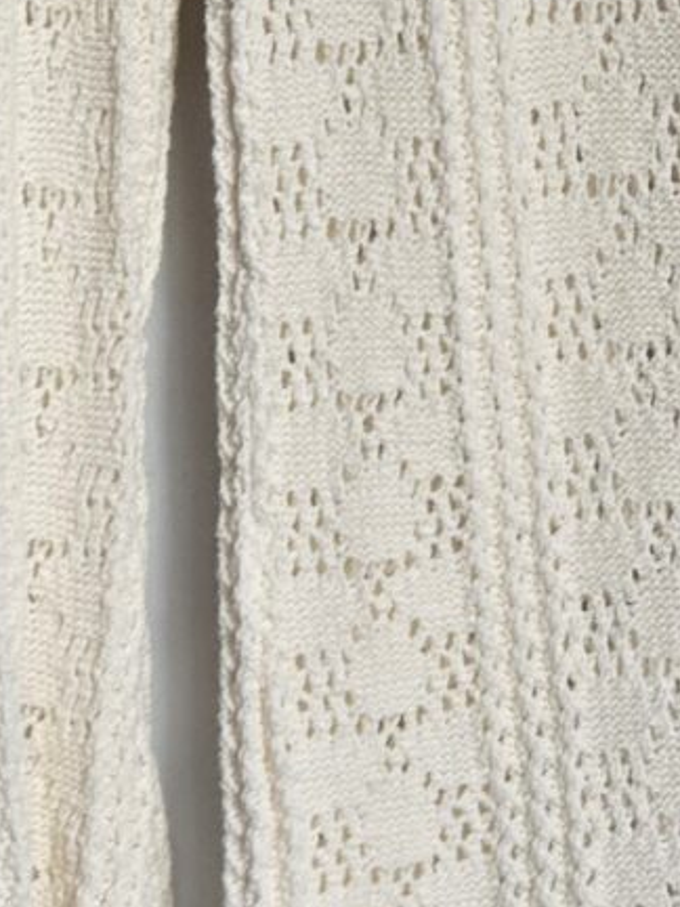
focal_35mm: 109
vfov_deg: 17.9
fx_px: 2855
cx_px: 916
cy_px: 170
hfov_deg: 13.1
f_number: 1.8
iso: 320
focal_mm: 5.4
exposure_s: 1/120
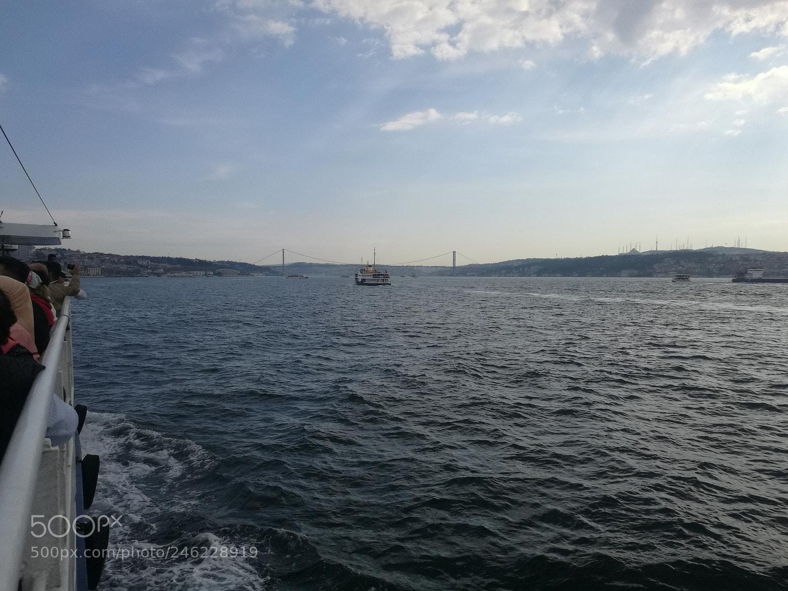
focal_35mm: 27
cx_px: 394
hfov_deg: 65.3
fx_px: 615
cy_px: 296
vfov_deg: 51.4
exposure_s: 1/1894
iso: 50
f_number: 2
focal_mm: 4.04
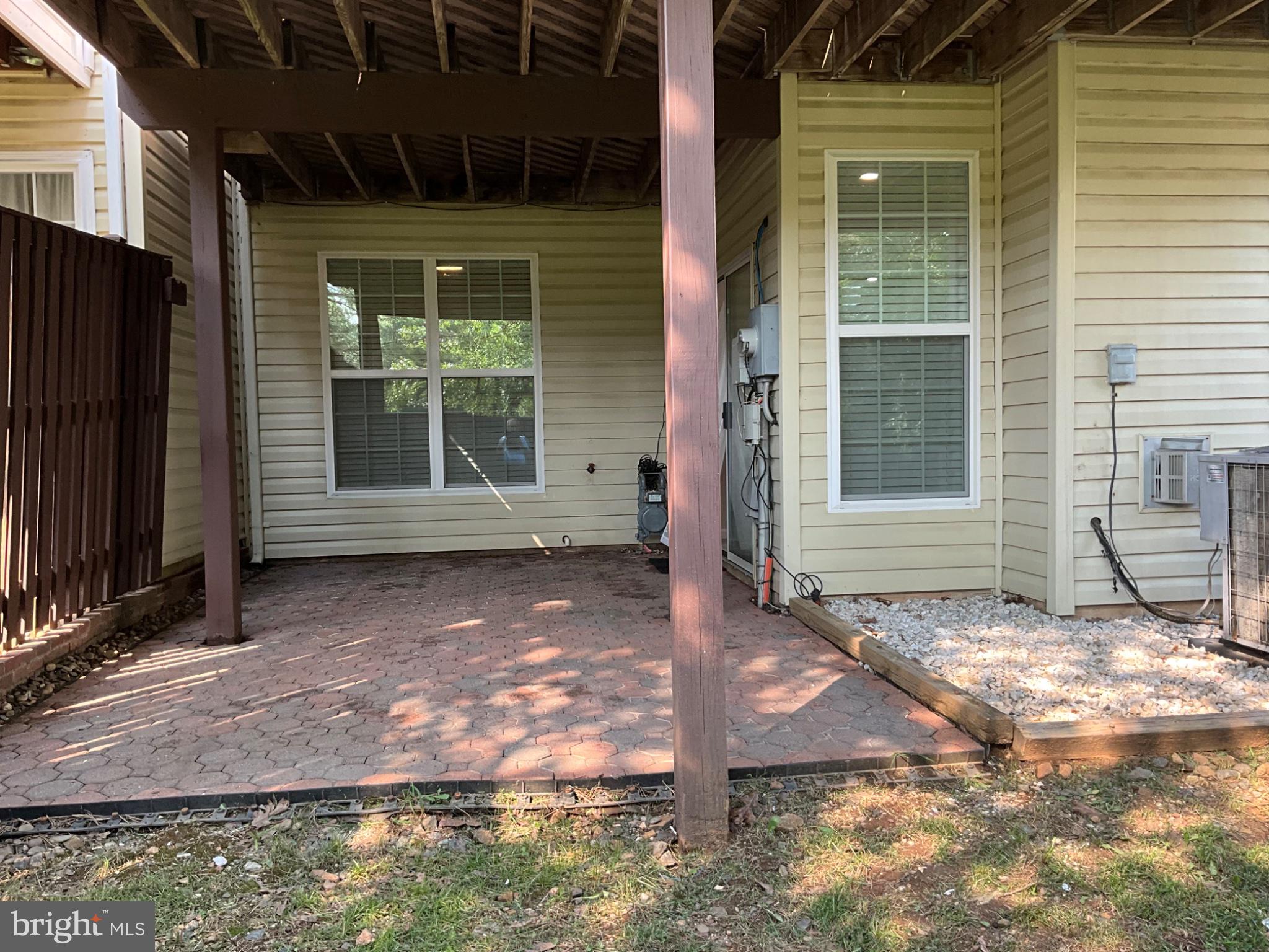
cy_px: 476
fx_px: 1063
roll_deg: +1.0
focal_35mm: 29
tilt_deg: -2.5
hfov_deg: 61.7
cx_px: 634
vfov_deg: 48.2
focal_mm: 3
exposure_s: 1/122
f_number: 1.8
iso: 32
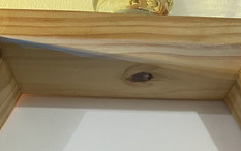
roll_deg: -2.2
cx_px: 114
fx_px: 414
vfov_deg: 16.9
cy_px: 275
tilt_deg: +2.4
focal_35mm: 63
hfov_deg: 32.4
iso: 400
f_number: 1.8
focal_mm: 4.25
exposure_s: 1/33
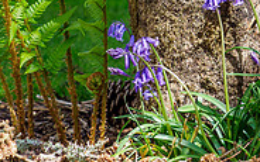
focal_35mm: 334
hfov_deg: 6.2
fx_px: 2367
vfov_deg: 3.9
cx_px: 396
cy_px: -16
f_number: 4
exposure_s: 1/800
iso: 200
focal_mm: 50
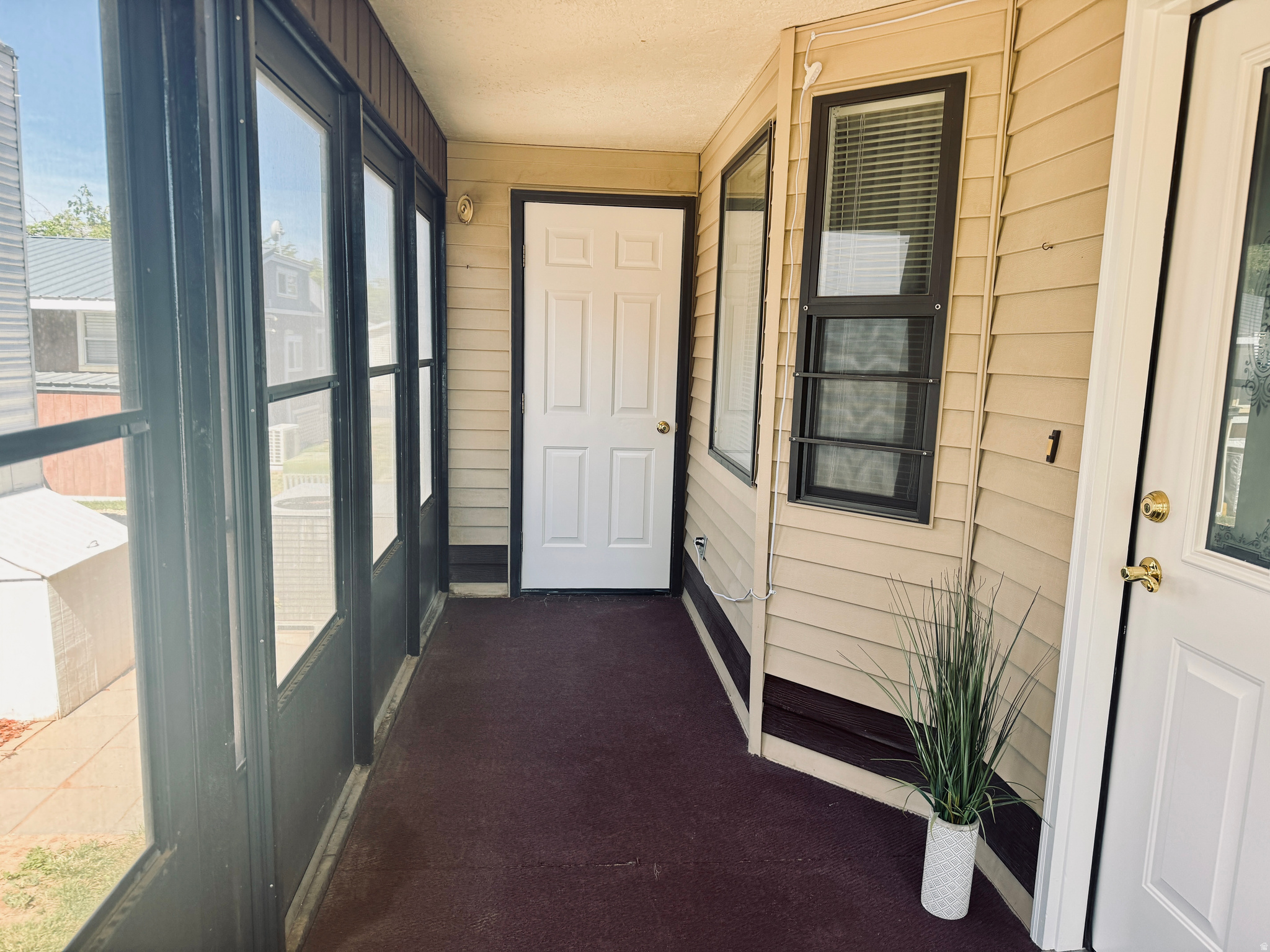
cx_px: 635
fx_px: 881
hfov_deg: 71.6
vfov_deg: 56.8
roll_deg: -1.8
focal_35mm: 24
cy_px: 476
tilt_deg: -9.3
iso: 100
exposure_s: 1/160
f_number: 1.78
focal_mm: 6.76
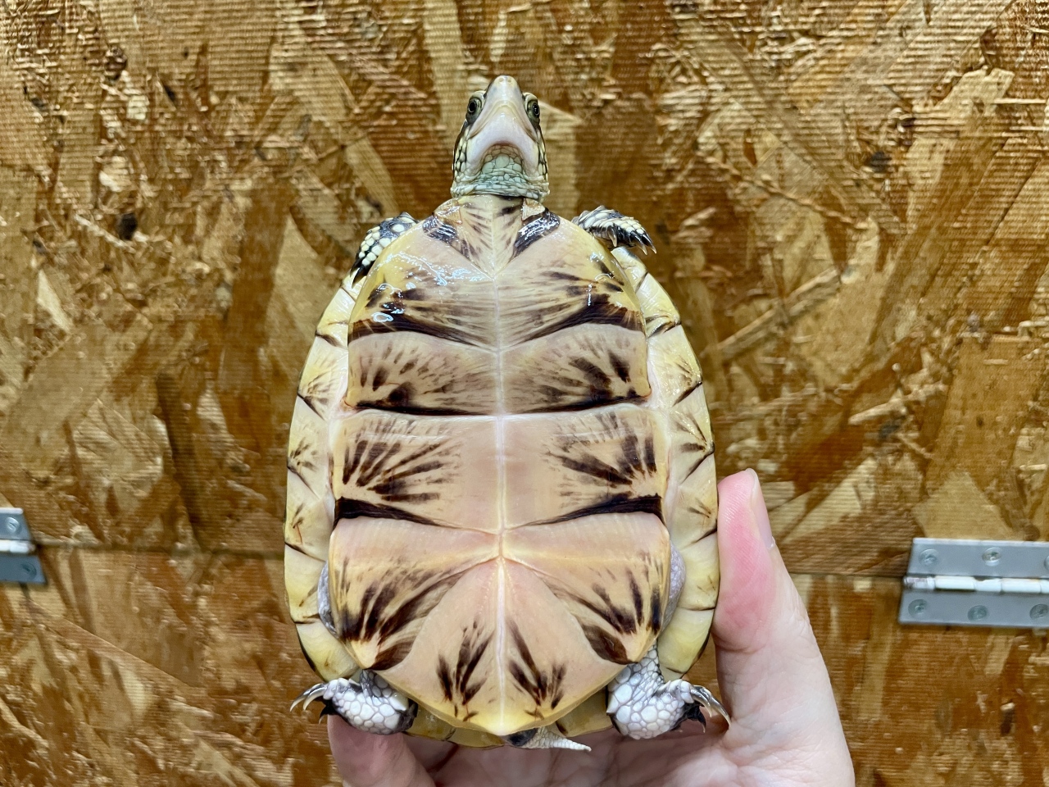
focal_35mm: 26
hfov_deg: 67.3
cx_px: 524
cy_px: 394
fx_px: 788
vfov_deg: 53.1
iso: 160
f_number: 1.6
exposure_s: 1/60
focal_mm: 4.2
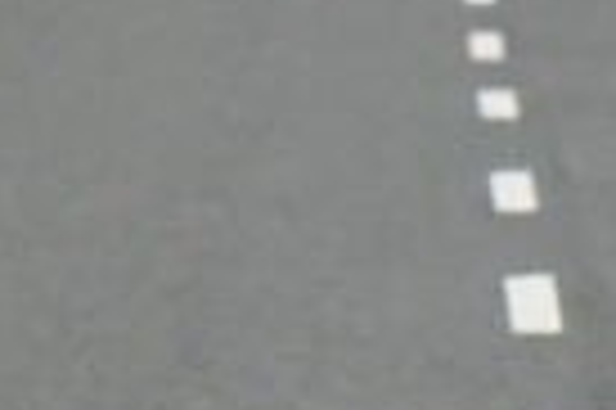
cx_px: -517
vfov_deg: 1.1
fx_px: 21500
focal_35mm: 1258
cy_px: 65
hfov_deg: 1.6
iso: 16000
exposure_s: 1/8000
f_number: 5.6
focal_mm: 112
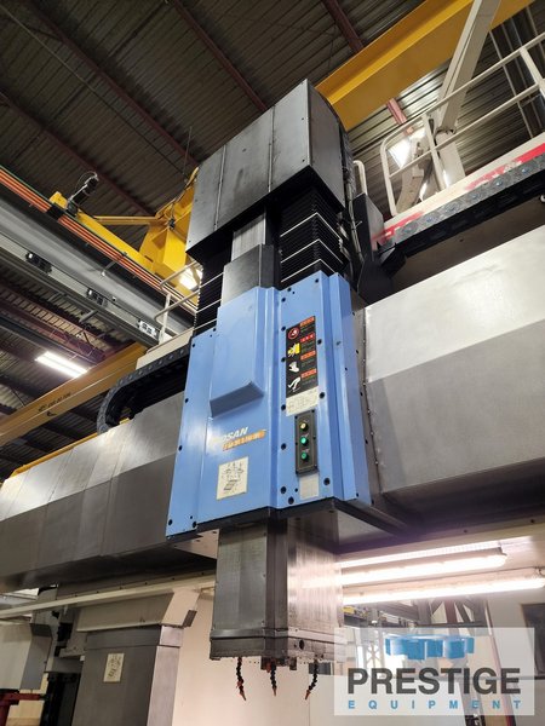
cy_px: 363
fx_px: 483
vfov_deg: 73.9
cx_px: 272
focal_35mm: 23
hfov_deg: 58.9
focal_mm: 6.4
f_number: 1.8
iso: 400
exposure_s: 1/120
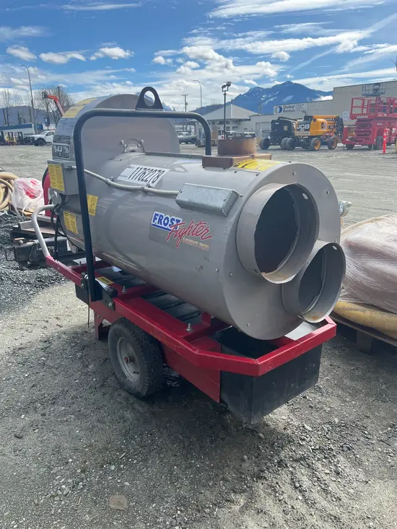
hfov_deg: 53.1
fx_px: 397
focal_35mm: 26
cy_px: 264
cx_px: 198
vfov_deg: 67.3
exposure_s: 1/2179
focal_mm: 5.1
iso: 50
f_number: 1.6
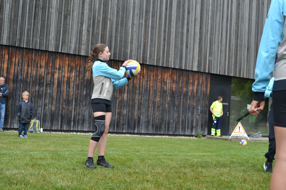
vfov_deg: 28.1
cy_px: 95
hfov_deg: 41.1
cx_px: 143
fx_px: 381
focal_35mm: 48
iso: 100
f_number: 5.6
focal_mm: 32
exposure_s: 1/125
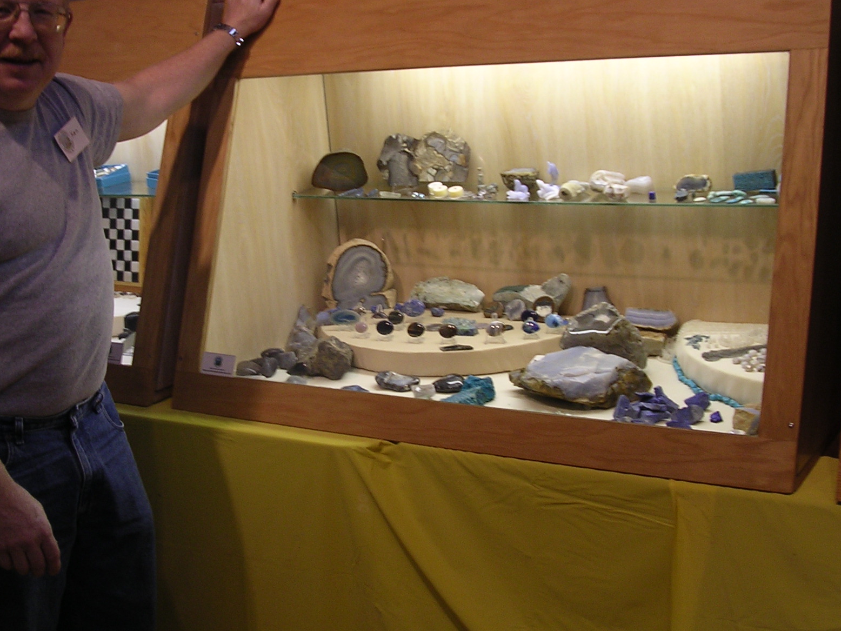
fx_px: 1215
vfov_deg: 29.1
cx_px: 359
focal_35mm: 50
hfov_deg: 38.1
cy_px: 266
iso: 100
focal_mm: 5.8
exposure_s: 1/35.5
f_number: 2.8
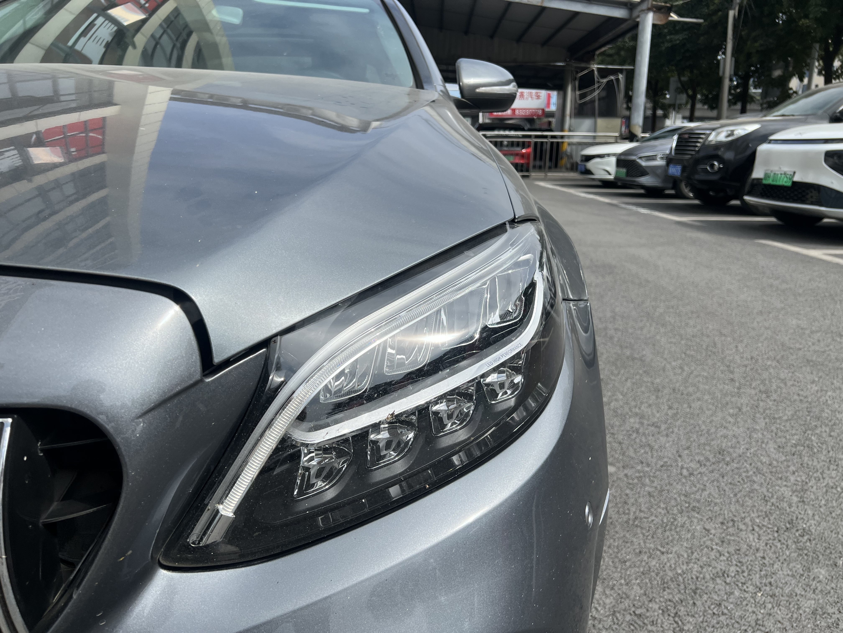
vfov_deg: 53.1
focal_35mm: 26
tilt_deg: -14.5
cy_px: 316
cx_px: 422
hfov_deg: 67.3
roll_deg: +0.0
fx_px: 633
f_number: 1.5
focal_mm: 5.7
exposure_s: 1/5882
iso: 50
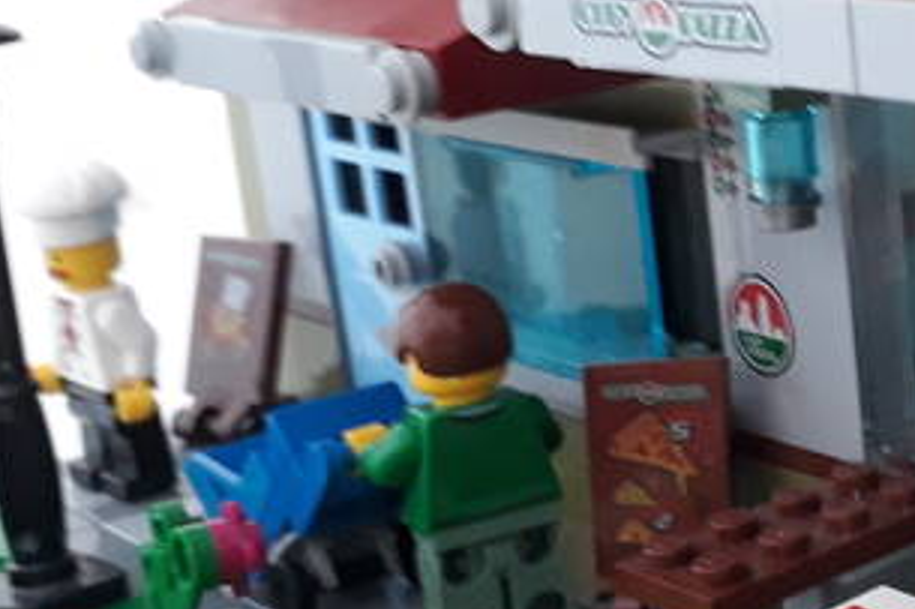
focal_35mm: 83
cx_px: 1101
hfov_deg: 22.5
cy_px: 266
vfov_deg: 16.4
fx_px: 2108
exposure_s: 1/17
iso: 200
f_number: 1.9
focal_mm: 3.6
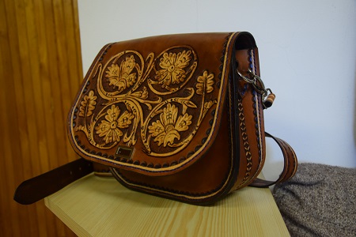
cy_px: 118
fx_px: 326
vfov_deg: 40.0
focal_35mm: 33
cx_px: 178
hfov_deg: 57.2
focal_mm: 22
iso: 1250
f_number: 3.8
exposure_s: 1/50
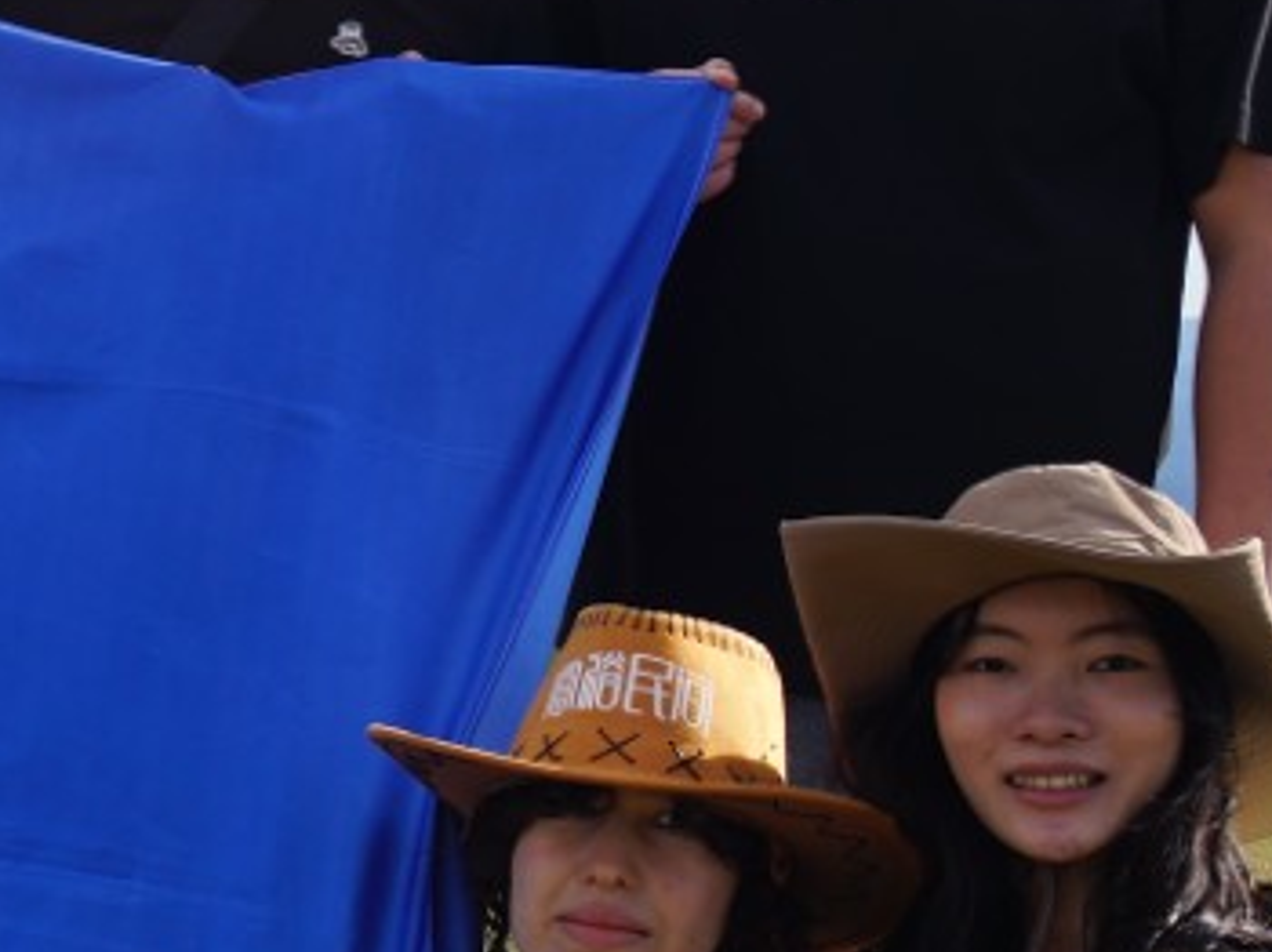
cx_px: -770
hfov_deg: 11.1
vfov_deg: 8.7
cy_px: 62
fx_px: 6206
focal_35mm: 169
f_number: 9
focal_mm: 32
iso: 100
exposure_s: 1/125
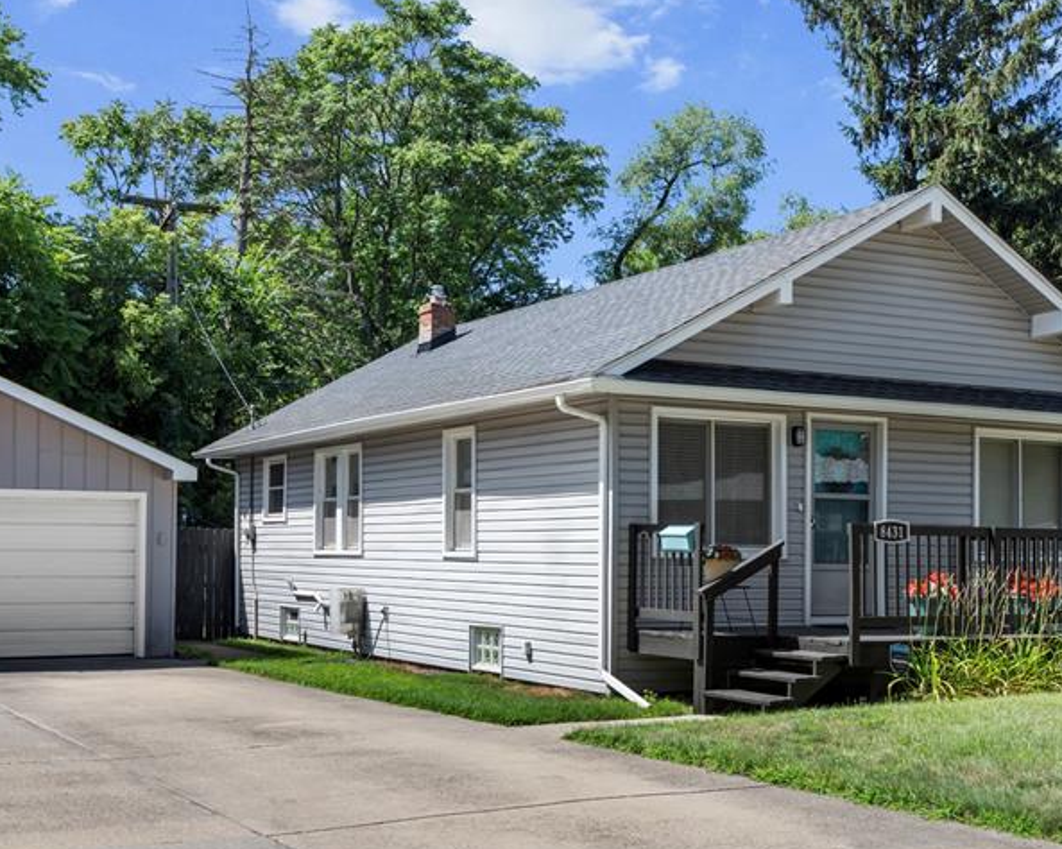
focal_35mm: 47
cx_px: 441
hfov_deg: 39.4
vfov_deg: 31.9
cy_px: 539
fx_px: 1477
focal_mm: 29
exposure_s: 1/250
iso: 100
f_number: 8
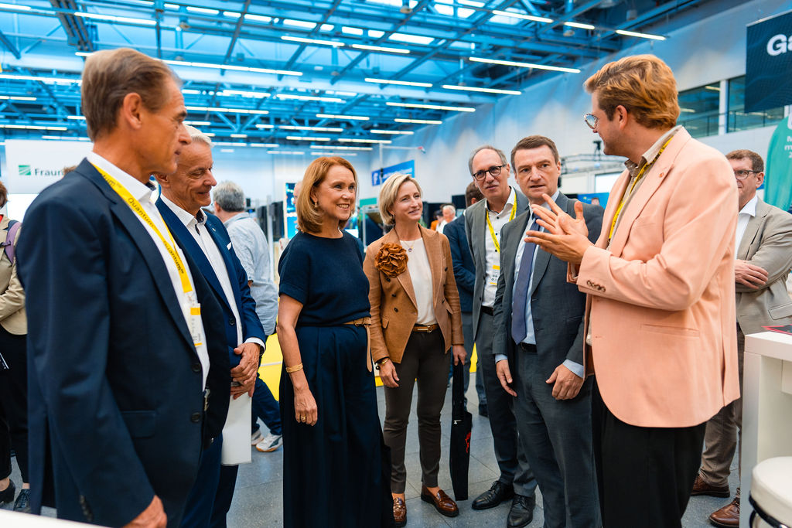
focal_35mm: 24
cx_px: 396
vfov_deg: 53.1
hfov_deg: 73.7
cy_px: 264
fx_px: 528
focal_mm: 24
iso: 800
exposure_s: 1/160
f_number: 2
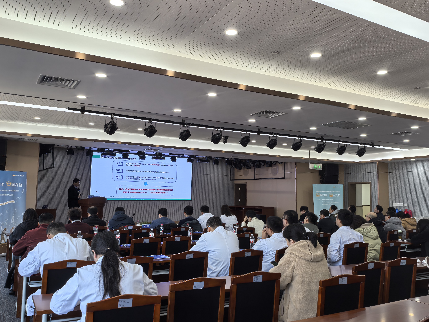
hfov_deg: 58.4
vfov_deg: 45.4
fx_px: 384
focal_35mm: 31
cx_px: 214
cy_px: 161
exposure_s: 1/100
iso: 160
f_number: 4
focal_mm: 6.98
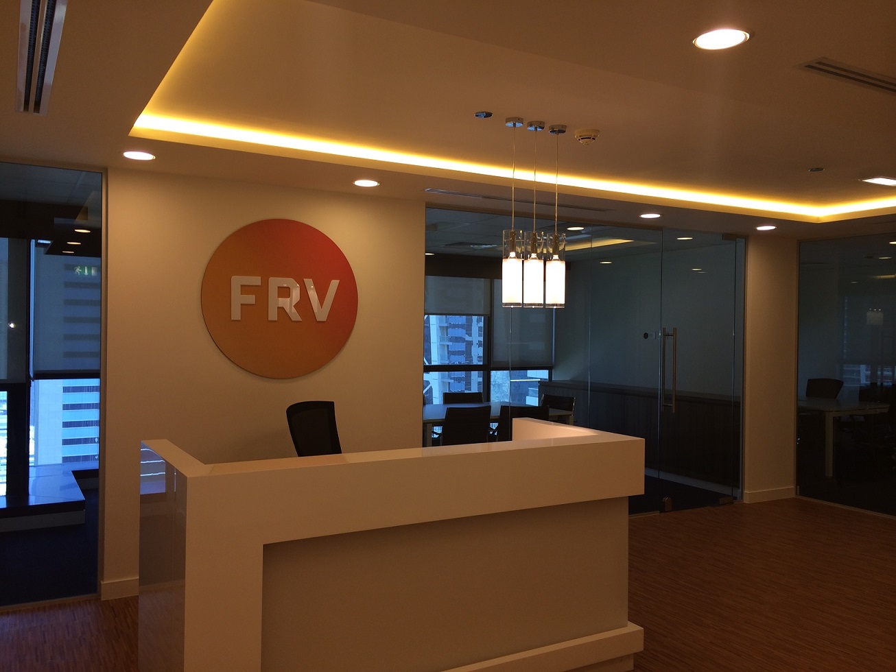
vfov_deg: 46.8
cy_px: 336
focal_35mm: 30
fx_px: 777
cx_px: 448
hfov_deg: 60.0
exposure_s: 1/37
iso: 32
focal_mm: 4.12
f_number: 2.2
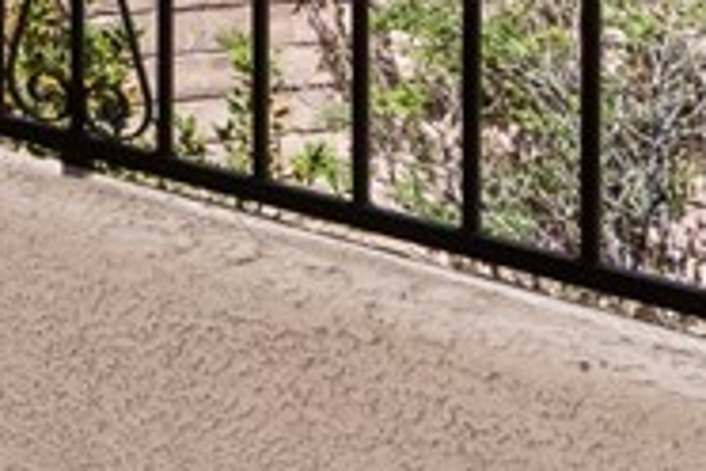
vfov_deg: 11.3
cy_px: -433
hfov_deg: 11.7
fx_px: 2177
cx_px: -1328
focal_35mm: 111
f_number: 8
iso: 400
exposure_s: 1/500
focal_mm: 19
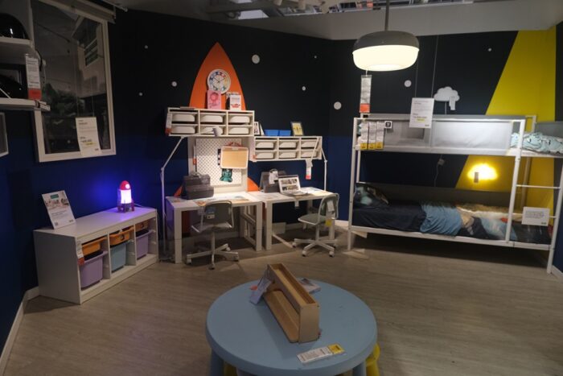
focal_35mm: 23
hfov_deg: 76.1
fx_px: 360
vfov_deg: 55.1
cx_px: 282
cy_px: 188
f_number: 3.5
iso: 1600
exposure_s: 1/25
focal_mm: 15
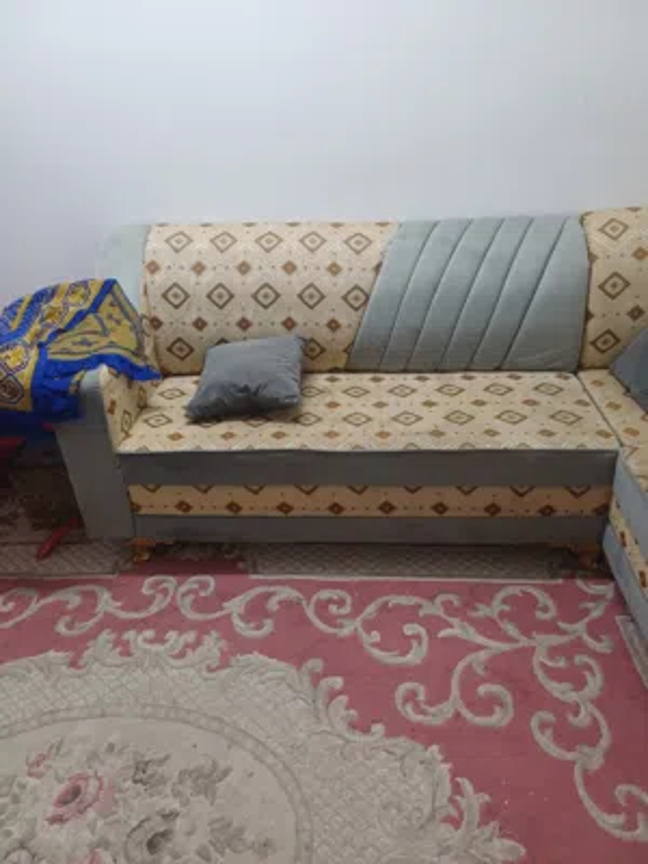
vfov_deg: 69.4
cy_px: 432
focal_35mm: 25
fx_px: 624
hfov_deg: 54.9
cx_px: 324
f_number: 1.8
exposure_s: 1/50
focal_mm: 4.65
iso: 320
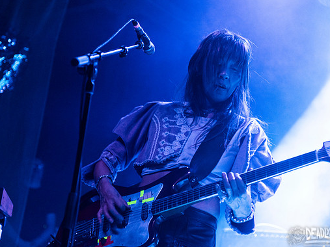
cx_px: 176
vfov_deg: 19.1
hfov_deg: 25.3
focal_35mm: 77
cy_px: 124
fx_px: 734
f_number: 3.2
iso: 2500
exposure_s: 1/160
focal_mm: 70
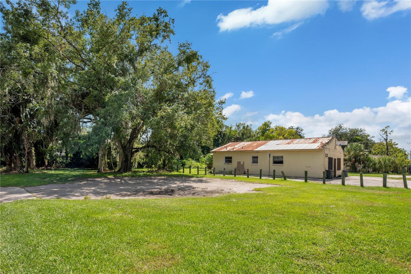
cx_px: 206
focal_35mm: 16
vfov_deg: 73.7
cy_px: 137
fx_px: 183
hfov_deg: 96.7
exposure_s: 1/160
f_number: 10
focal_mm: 16
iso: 100
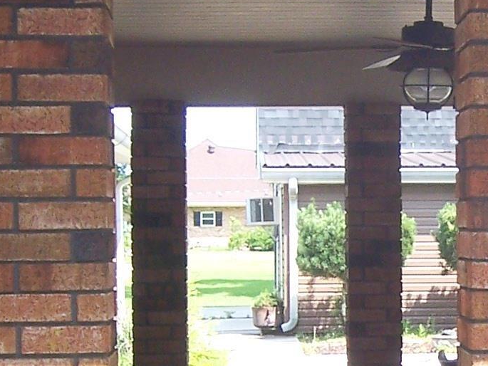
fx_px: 1565
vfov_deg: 13.3
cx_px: 430
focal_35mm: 111
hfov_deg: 17.5
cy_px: 311
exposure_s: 1/350
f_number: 3.4
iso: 80
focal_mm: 5.5
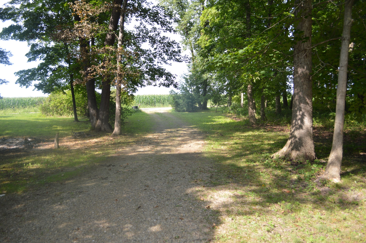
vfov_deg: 43.5
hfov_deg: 62.0
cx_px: 183
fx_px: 305
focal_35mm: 30
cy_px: 122
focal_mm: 20
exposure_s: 1/160
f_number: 4
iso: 100
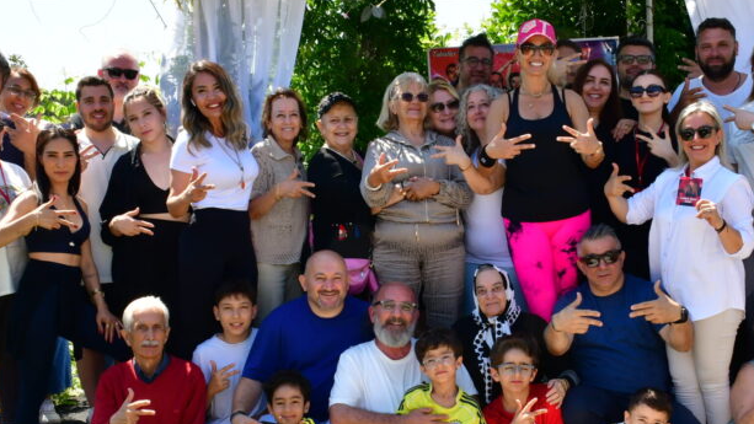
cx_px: 459
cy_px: 278
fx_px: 1260
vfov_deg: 19.1
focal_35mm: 63
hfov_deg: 33.2
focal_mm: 24
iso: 400
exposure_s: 1/160
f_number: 16
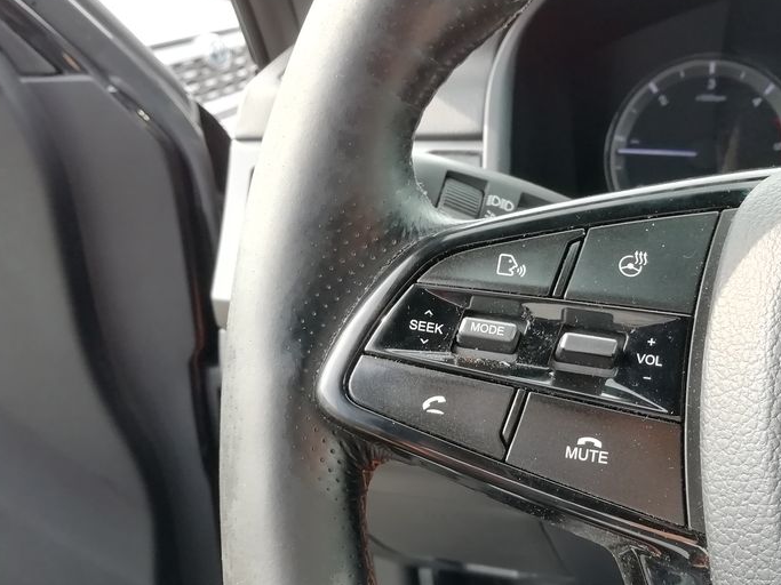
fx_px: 880
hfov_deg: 47.6
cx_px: 465
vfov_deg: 36.7
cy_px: 350
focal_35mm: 39
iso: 80
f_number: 2.2
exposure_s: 1/100
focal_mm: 3.21
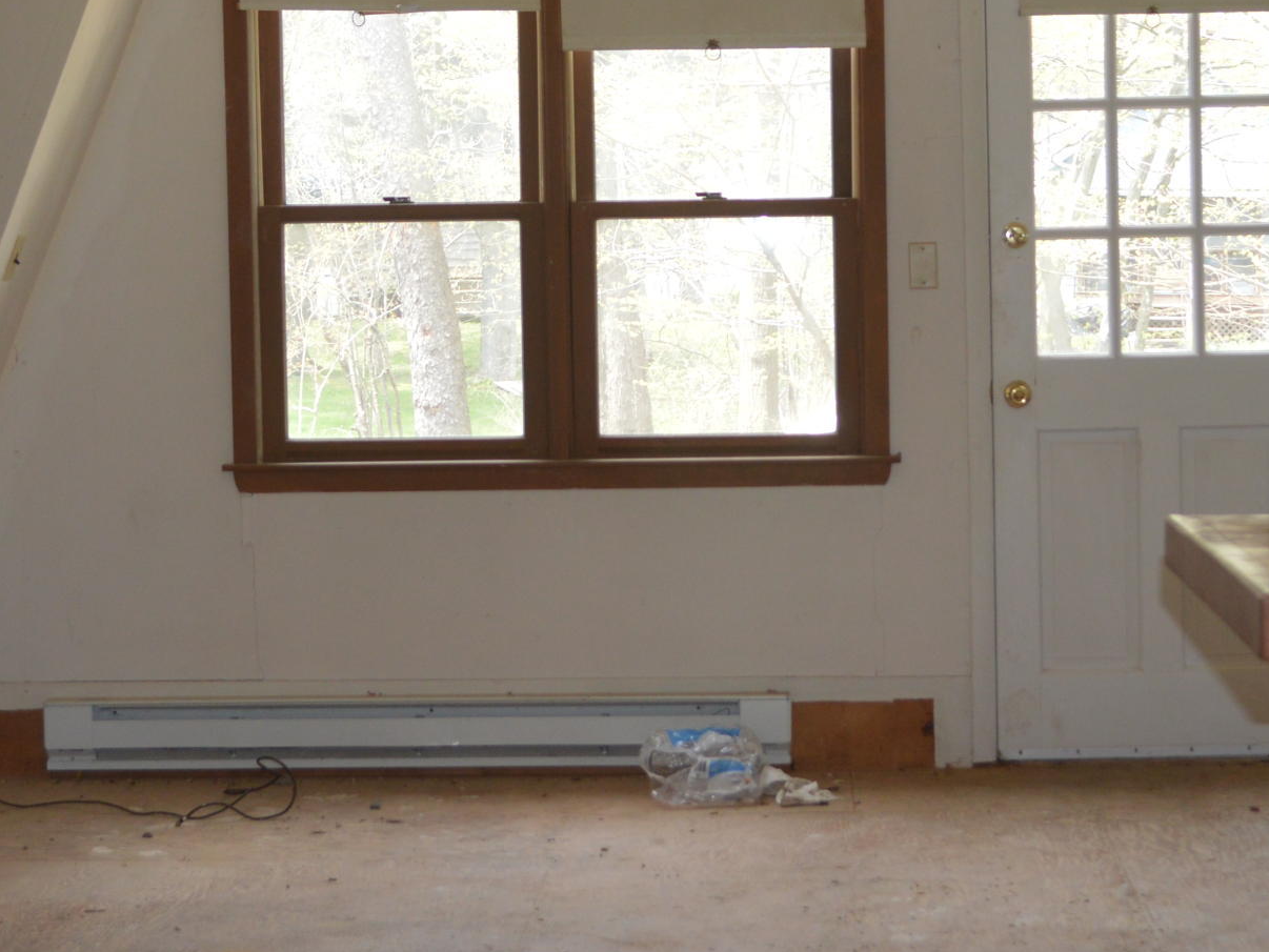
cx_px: 736
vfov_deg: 17.2
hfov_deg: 22.7
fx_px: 3153
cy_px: 371
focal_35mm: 86
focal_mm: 24
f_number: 4
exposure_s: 1/125
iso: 400
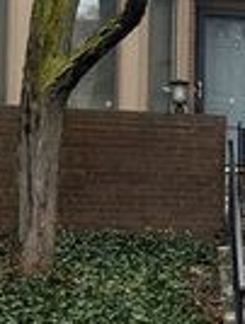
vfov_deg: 15.2
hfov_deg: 10.1
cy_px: 204
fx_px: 1214
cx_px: 589
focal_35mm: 129
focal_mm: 5.7
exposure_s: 1/244
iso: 40
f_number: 1.5
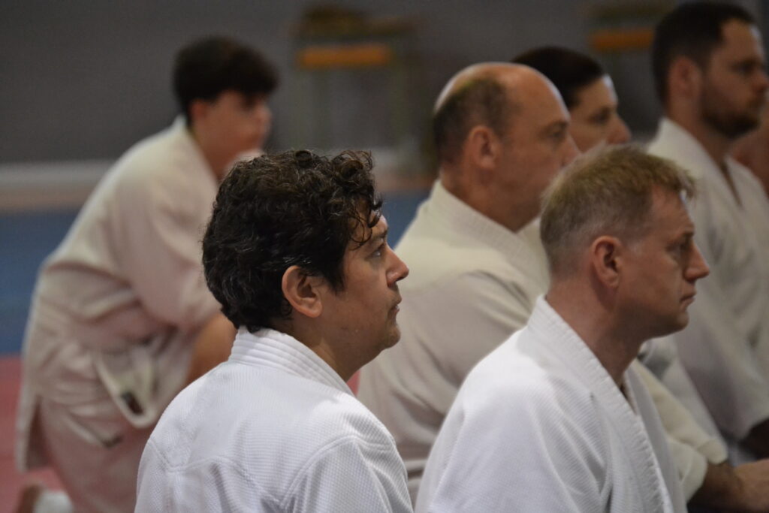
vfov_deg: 5.6
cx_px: 384
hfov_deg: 8.3
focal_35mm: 248
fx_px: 5287
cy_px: 256
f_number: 5.3
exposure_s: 1/250
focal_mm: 165
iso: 3200
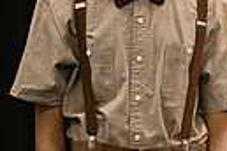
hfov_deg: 2.3
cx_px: 509
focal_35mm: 898
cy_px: 129
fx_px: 5662
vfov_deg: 1.5
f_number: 2.8
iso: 6400
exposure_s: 1/1000
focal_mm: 200
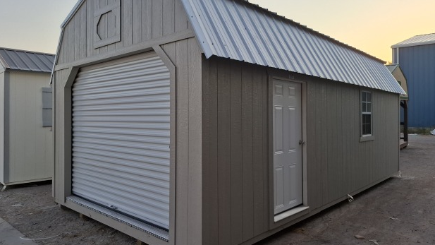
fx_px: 300
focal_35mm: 26
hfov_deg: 71.9
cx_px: 212
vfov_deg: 44.3
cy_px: 112
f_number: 1.8
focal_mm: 5.54
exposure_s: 1/601
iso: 50
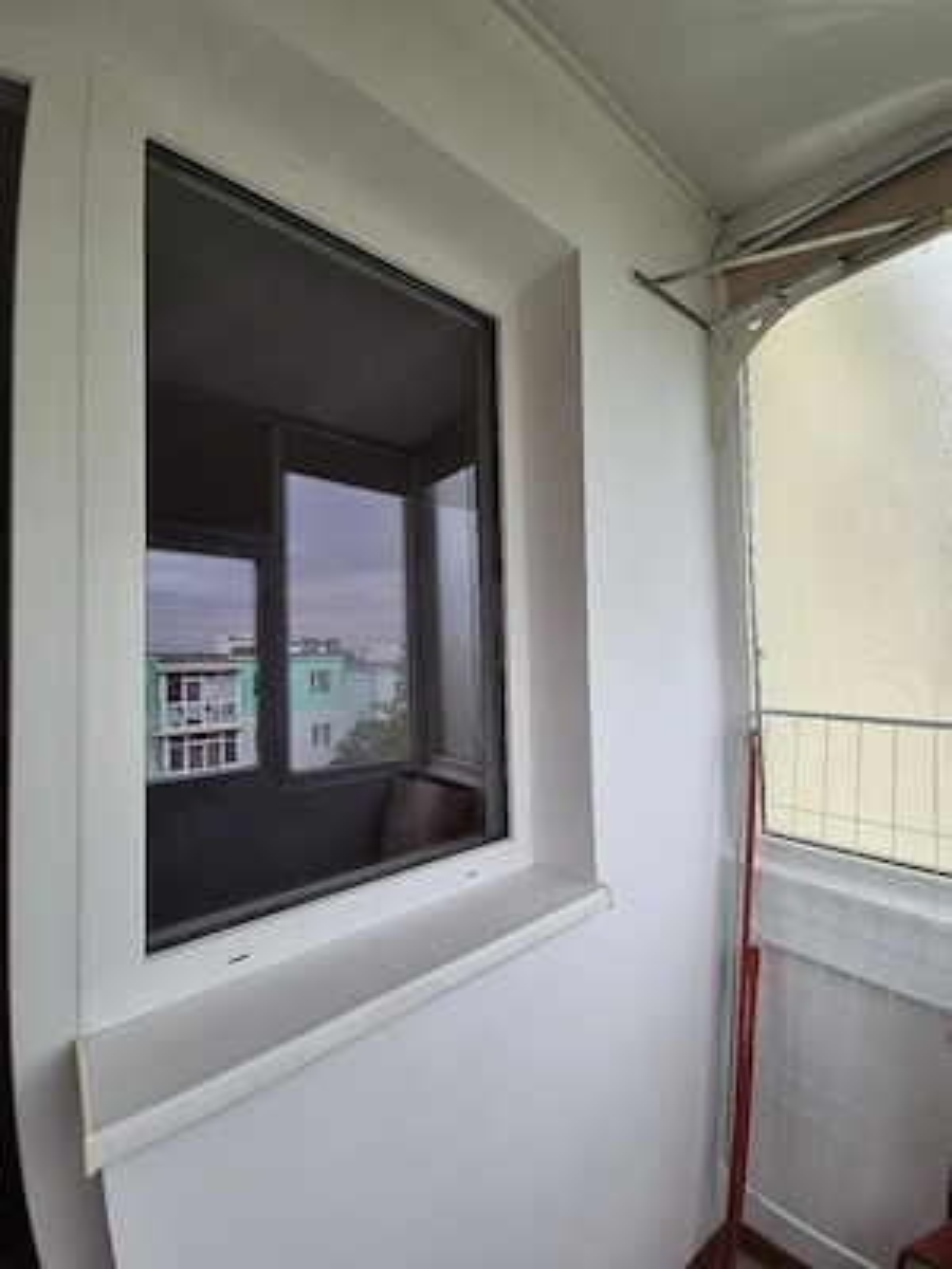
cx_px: 476
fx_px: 477
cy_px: 634
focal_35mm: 13
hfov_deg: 89.9
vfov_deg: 106.2
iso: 50
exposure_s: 1/244
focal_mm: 2.2
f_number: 2.2
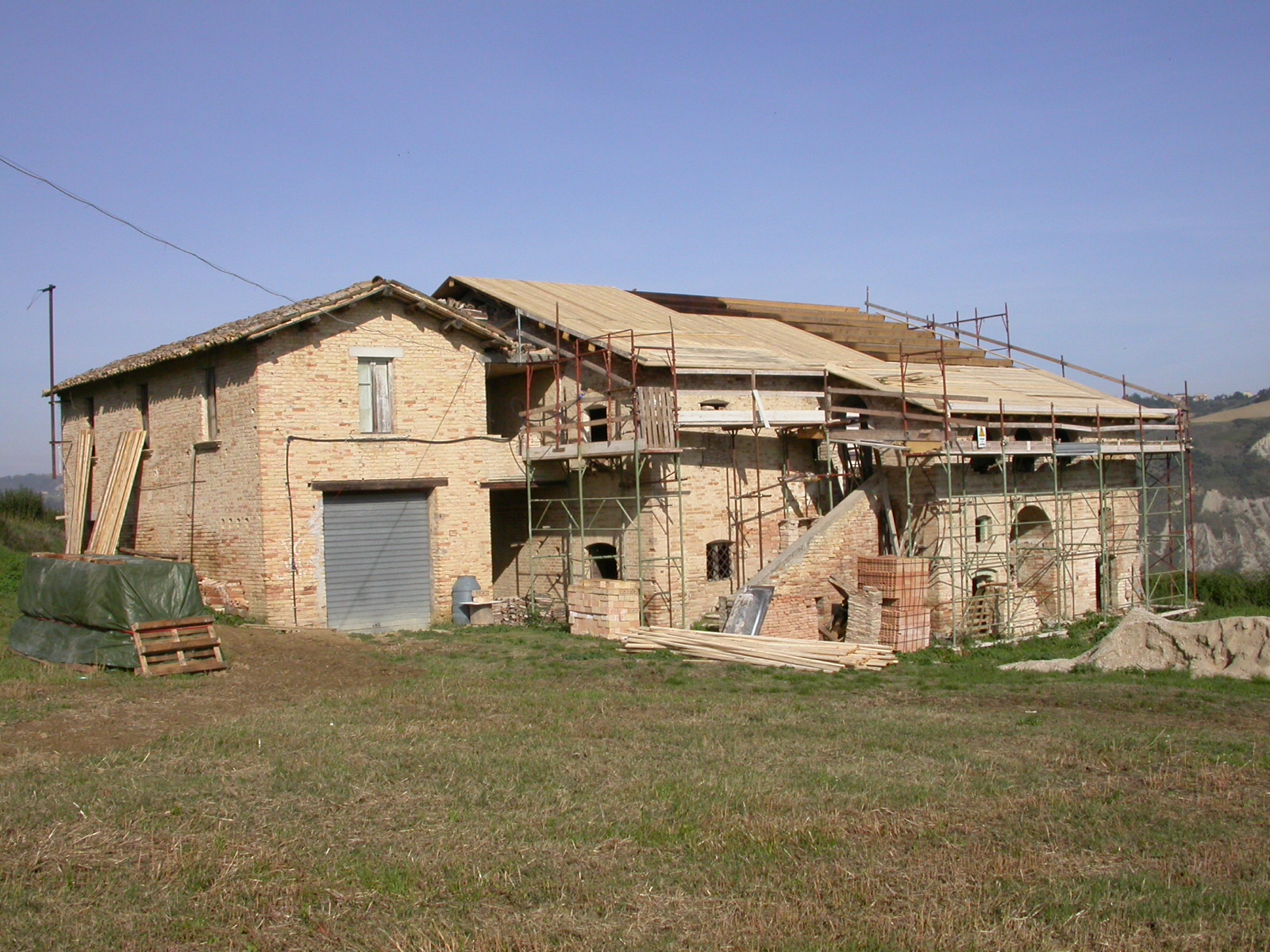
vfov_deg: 37.7
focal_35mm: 38
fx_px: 1394
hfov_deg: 49.0
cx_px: 635
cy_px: 476
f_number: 7.5
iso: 100
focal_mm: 7.85
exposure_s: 1/557
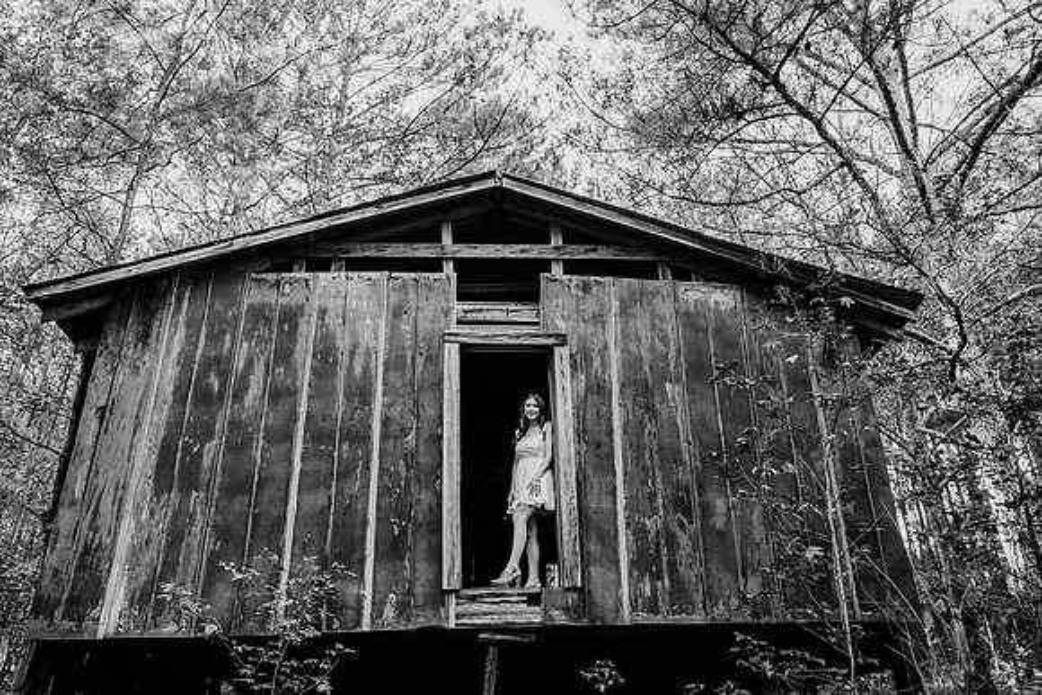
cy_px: 354
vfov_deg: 51.1
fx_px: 728
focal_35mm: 25
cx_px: 540
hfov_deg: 71.2
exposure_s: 1/160
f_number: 2.8
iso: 250
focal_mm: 24
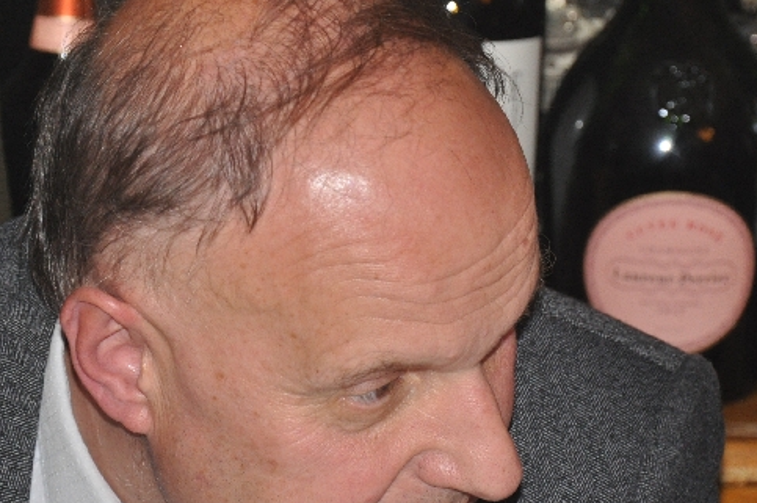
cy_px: 320
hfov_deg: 8.8
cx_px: 266
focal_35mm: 233
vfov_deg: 5.9
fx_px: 4895
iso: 800
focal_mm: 75
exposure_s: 1/60
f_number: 5.3
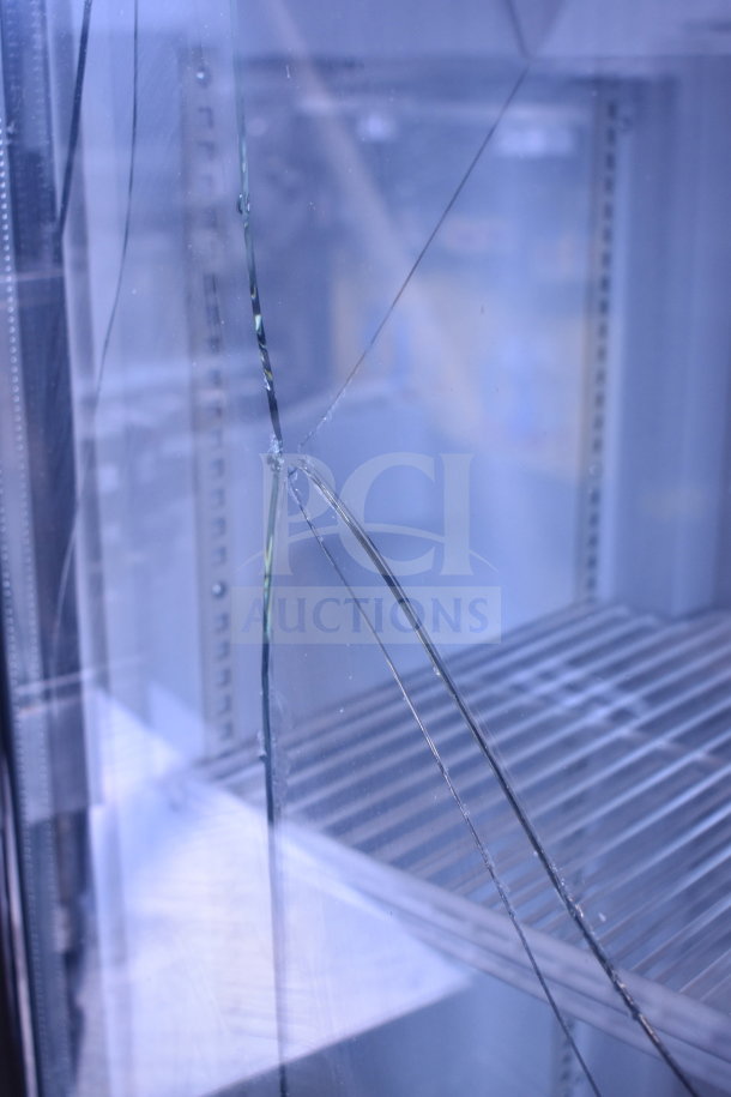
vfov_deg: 42.3
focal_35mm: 46
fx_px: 1416
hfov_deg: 28.9
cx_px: 366
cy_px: 548
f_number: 4.2
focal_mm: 31
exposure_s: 1/50
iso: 1250
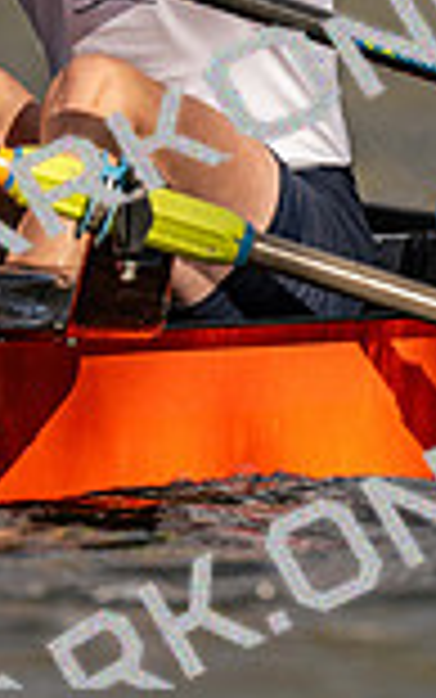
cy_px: -81
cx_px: 396
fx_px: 43573
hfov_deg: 0.6
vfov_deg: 0.9
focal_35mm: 2294
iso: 140
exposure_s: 1/2500
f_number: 4
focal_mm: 600
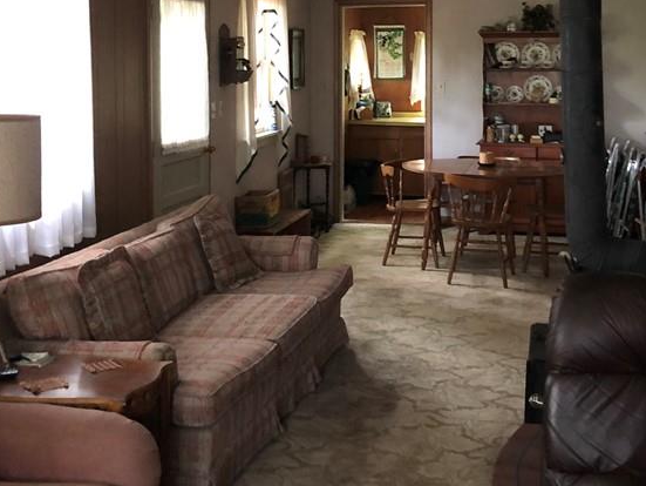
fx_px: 971
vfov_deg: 27.3
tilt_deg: -3.1
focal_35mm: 52
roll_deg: +0.9
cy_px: 73
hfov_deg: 36.7
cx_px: 367
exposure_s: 1/5
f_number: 1.8
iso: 100
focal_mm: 3.99
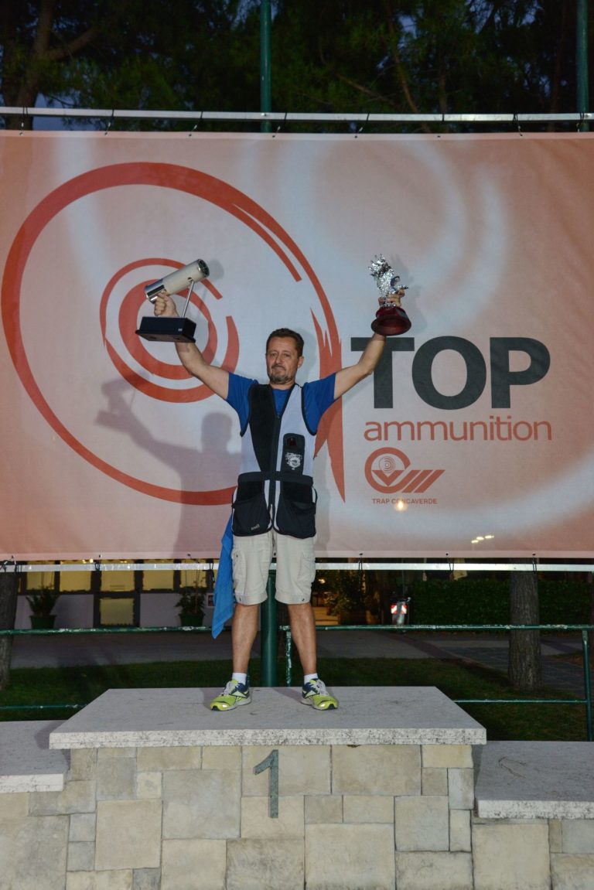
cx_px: 297
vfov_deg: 50.7
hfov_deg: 35.1
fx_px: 940
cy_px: 445
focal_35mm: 38
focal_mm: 38
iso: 1000
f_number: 5
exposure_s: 1/125
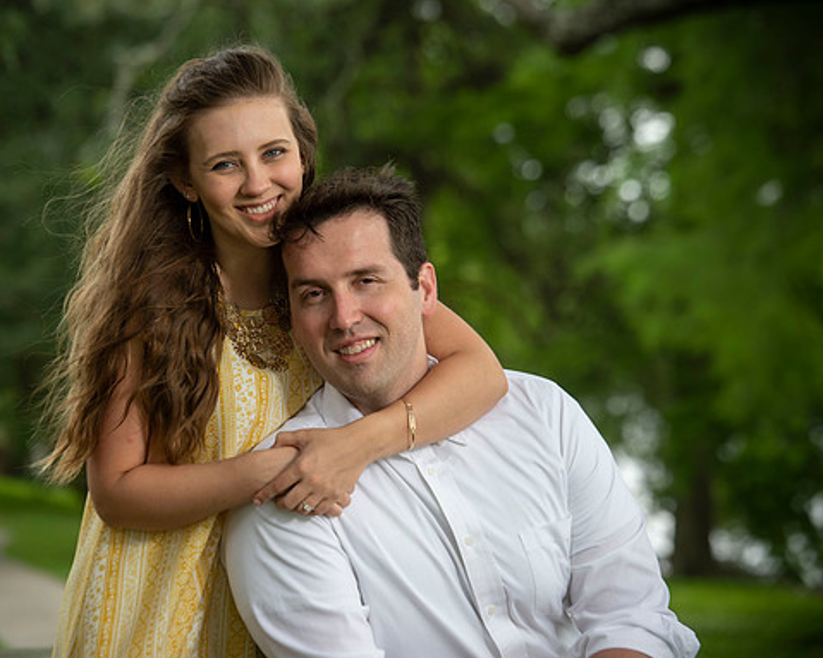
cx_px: 333
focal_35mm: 159
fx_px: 3872
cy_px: 328
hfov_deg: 12.1
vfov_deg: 9.7
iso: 125
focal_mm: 140
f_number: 5.6
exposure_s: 1/125
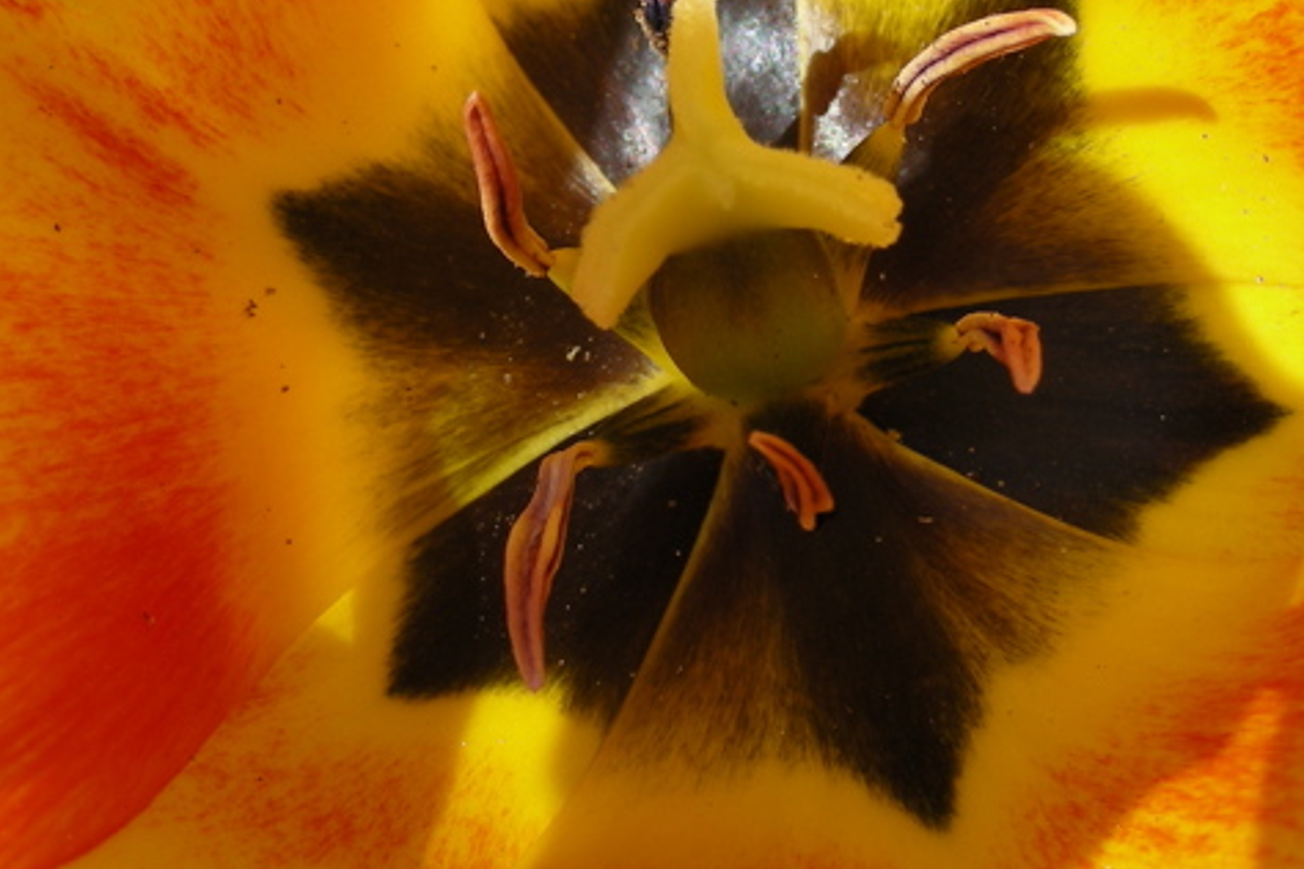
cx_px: 680
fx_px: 2535
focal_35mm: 70
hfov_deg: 28.8
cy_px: 253
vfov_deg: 19.4
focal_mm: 6.3
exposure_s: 1/390
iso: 50
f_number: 4
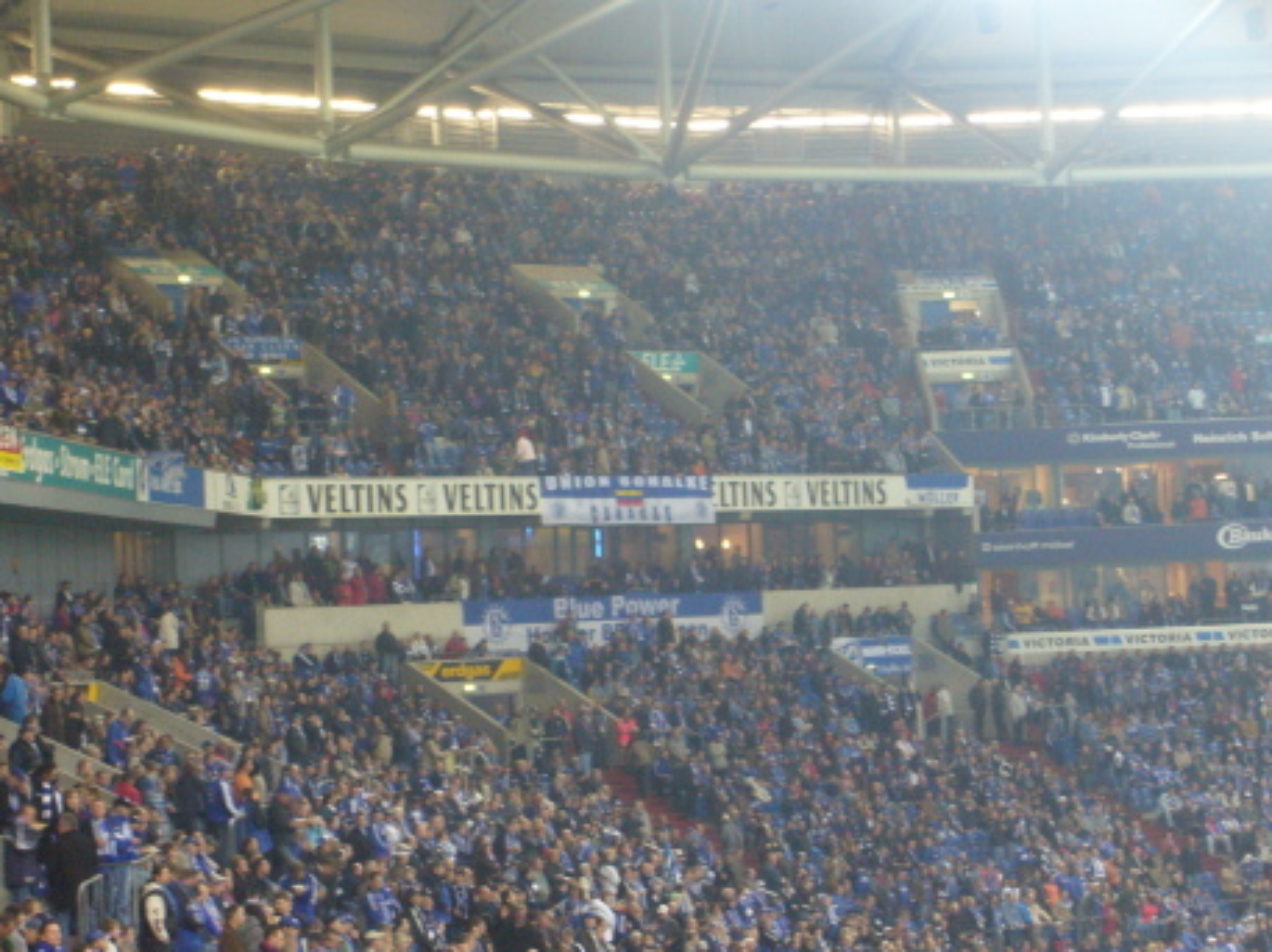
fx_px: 4222
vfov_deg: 12.9
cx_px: 654
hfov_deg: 17.1
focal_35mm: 115
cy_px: 477
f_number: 5
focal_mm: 17.4
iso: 200
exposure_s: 1/8
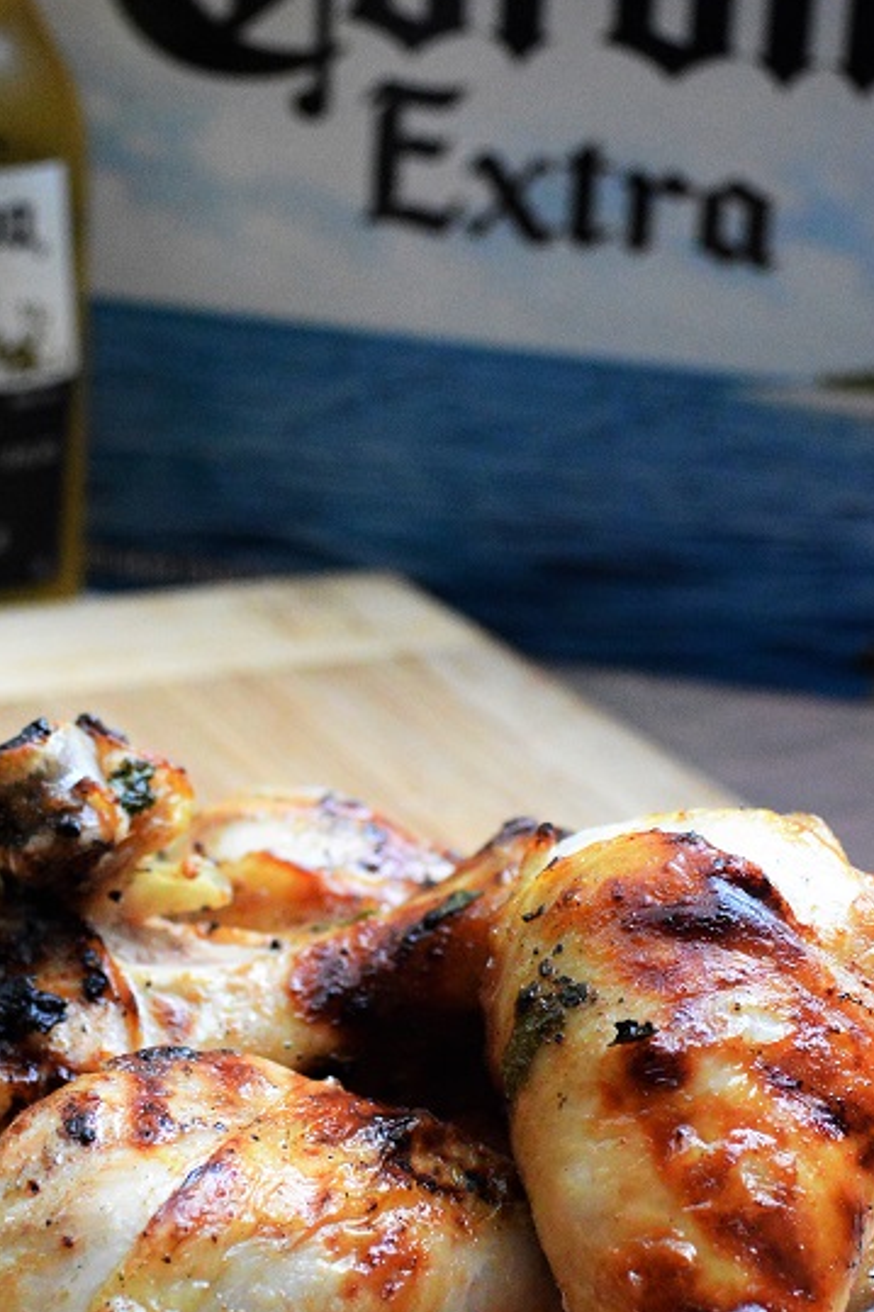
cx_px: 377
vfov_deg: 23.1
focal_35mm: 88
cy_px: 791
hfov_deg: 15.5
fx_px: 3201
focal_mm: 35
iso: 3200
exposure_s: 1/400
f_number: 5
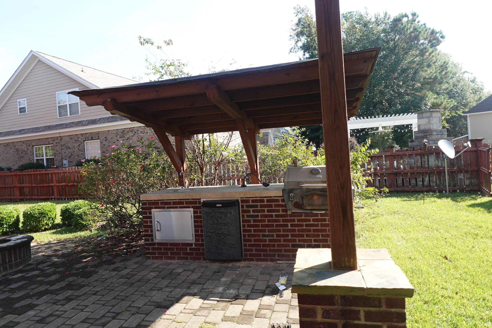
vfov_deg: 59.5
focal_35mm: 21
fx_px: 287
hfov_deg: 81.2
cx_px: 252
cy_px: 159
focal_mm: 7.6
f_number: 2
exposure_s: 1/800
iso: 125
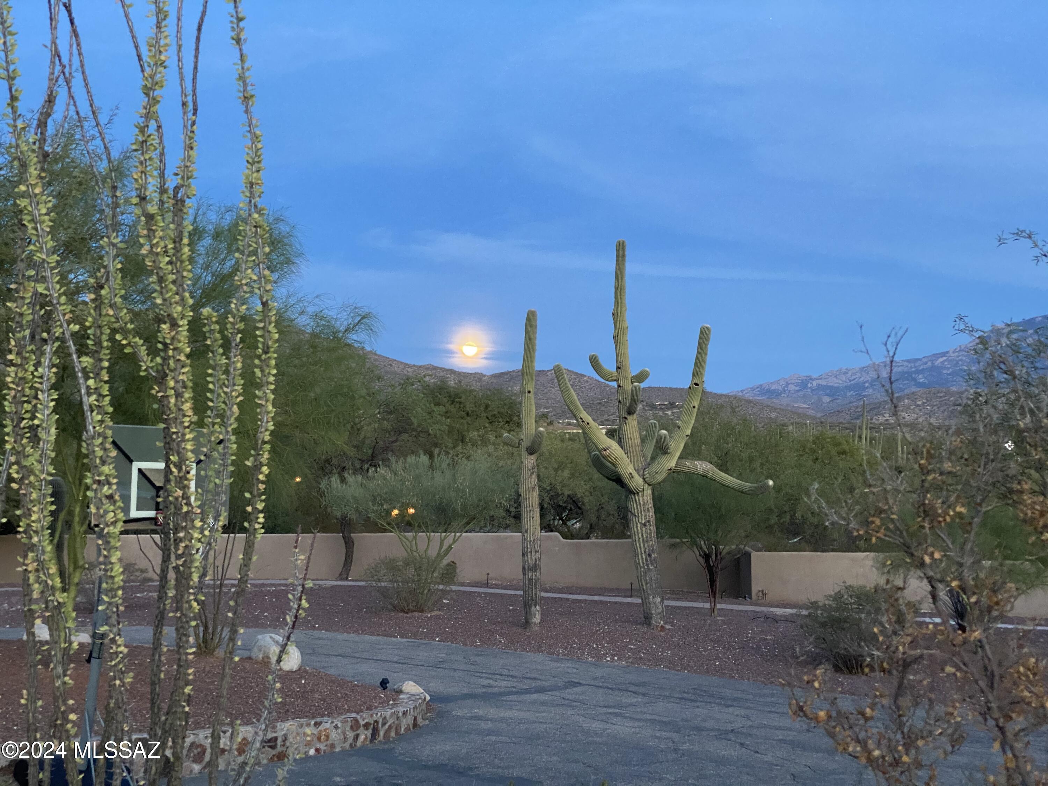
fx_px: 1574
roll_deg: +0.2
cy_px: 393
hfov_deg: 36.8
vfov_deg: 28.0
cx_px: 524
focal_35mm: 52
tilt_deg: +3.3
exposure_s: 1/30
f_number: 2
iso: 800
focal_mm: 6
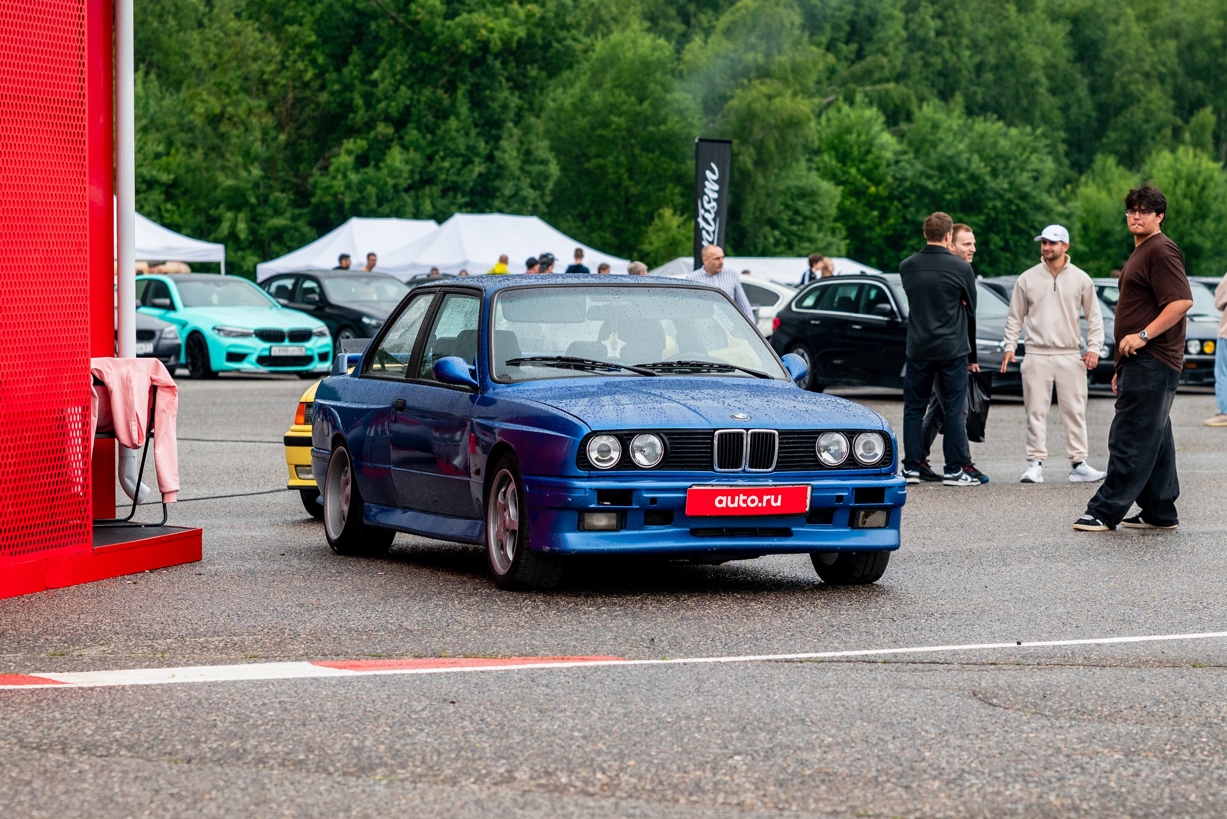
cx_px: 648
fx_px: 4703
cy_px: 354
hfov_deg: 14.9
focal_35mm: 138
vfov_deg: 10.0
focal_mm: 85
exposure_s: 1/800
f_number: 3.5
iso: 400
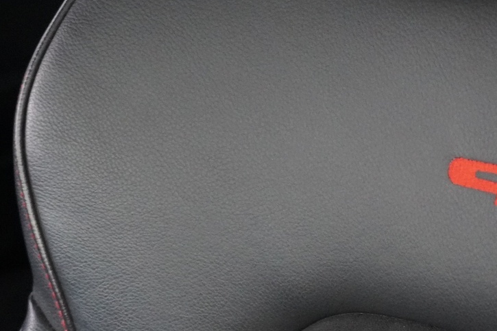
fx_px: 1064
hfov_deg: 25.3
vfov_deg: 17.3
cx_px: 473
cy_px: 321
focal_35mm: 77
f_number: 4
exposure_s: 1/15
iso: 6400
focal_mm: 23
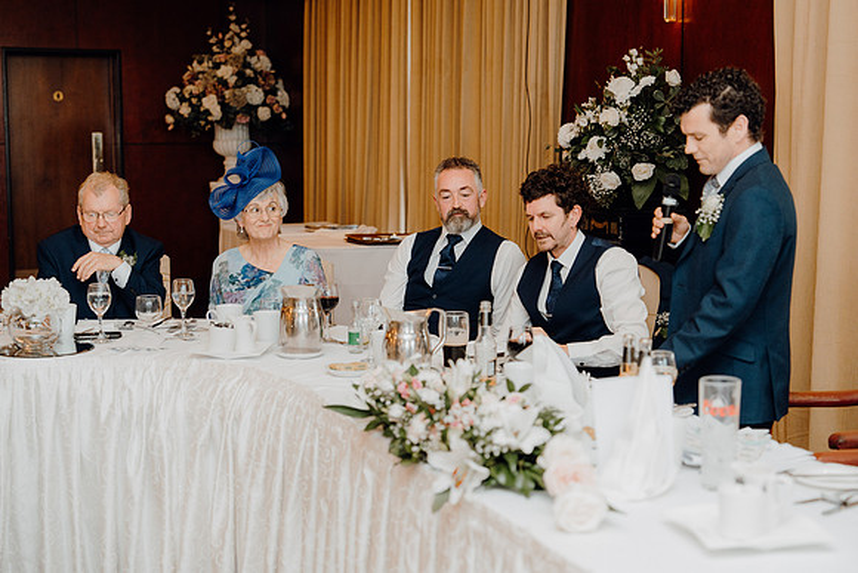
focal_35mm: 57
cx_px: 429
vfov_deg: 23.8
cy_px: 286
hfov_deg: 35.0
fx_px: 1359
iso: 1250
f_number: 2.8
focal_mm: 57
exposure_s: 1/200
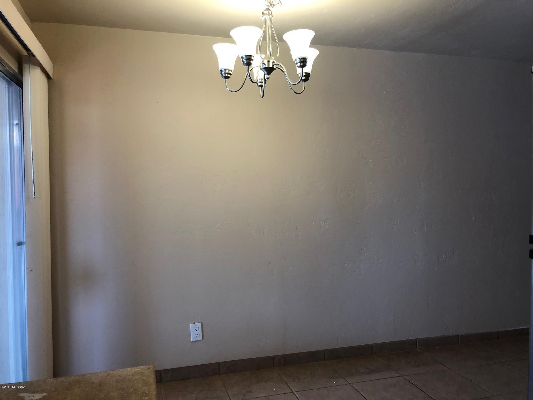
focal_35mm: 28
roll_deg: +1.4
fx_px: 431
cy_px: 200
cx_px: 266
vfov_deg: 49.7
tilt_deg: -2.8
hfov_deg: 63.4
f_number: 1.8
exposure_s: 1/30
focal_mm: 4
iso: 32
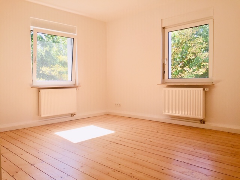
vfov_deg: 48.2
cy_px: 90
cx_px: 120
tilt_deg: -1.4
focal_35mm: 29
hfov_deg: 61.7
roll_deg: +1.1
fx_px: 201
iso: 32
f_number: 2.2
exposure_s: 1/269
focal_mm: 4.15
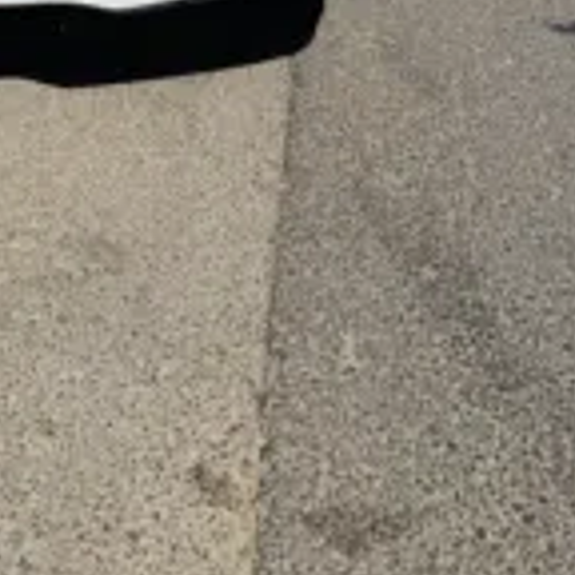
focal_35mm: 59
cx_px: 60
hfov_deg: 28.0
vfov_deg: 25.2
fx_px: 1109
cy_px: -172
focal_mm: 6.76
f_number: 1.78
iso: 80
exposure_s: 1/12346
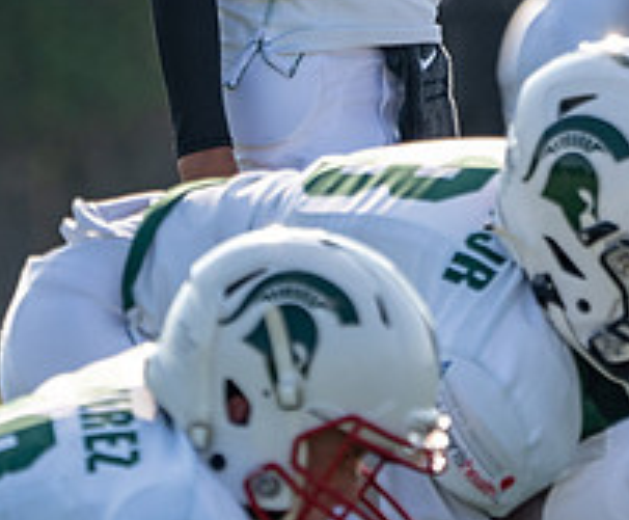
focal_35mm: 1435
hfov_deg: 1.3
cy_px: -246
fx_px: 27066
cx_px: 371
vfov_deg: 1.1
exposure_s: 1/1000
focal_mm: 400
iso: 250
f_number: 5.6
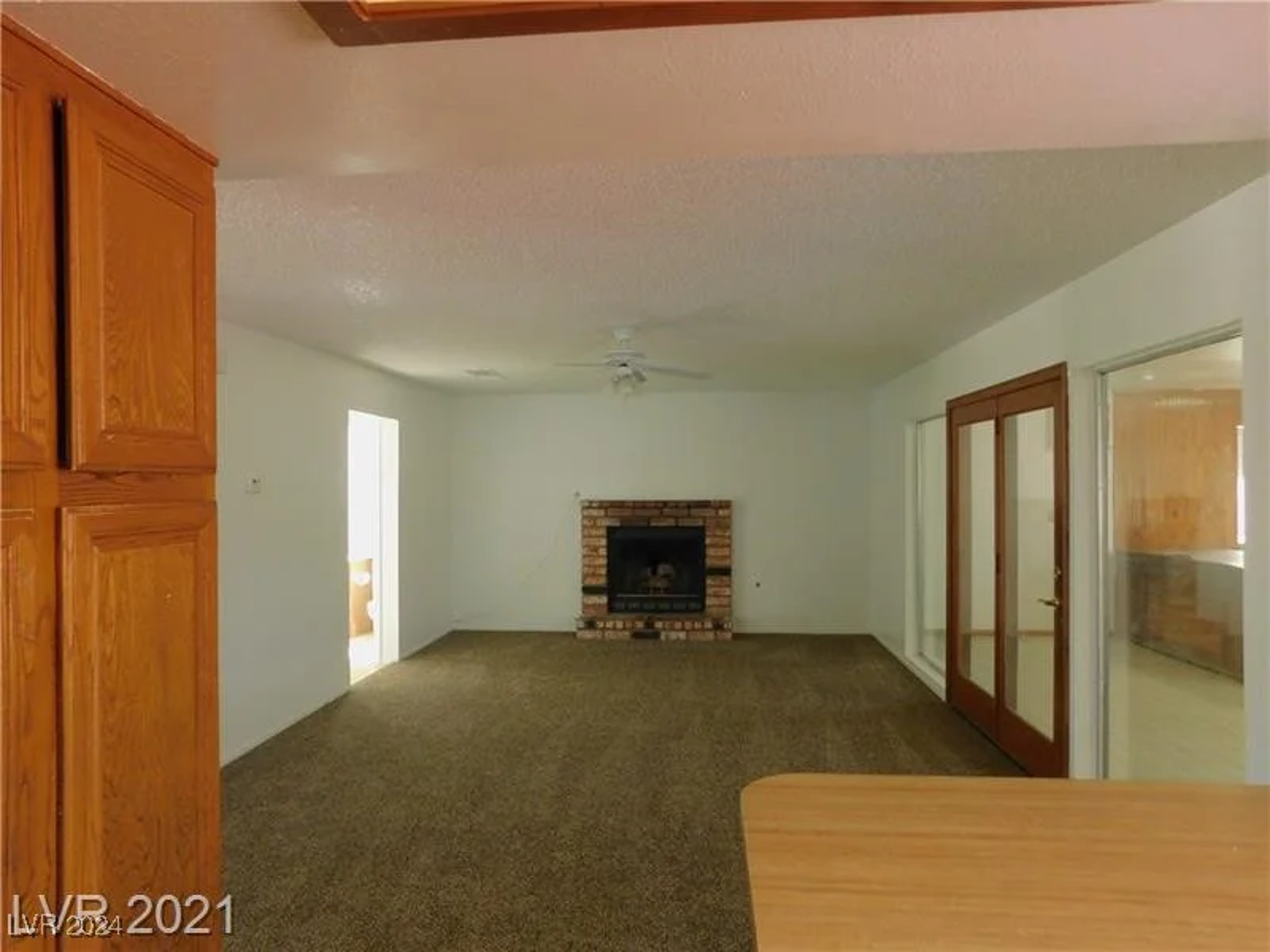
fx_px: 844
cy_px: 476
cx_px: 635
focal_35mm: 23
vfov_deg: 58.9
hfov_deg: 73.9
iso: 320
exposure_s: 1/30
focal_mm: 4
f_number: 3
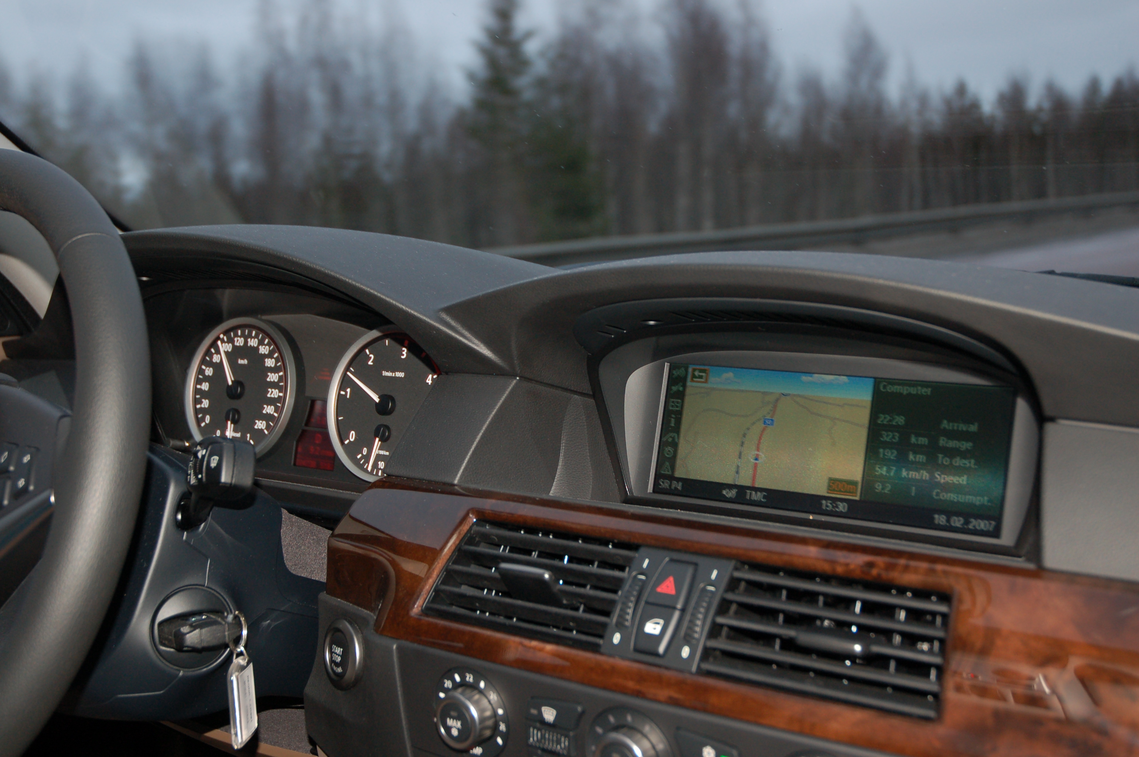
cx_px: 570
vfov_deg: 28.9
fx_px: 1470
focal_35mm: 46
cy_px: 378
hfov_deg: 42.4
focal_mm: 31
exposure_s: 1/60
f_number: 4
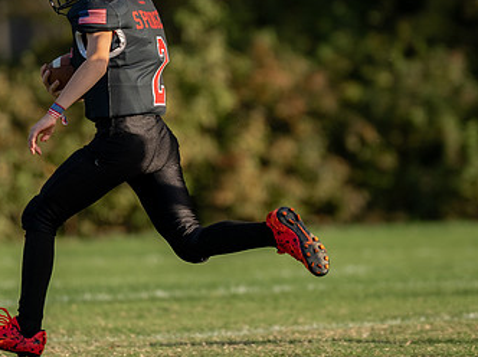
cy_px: 134
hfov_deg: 3.1
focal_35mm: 636
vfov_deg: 2.3
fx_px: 8770
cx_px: 258
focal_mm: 200
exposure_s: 1/1000
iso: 100
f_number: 2.8
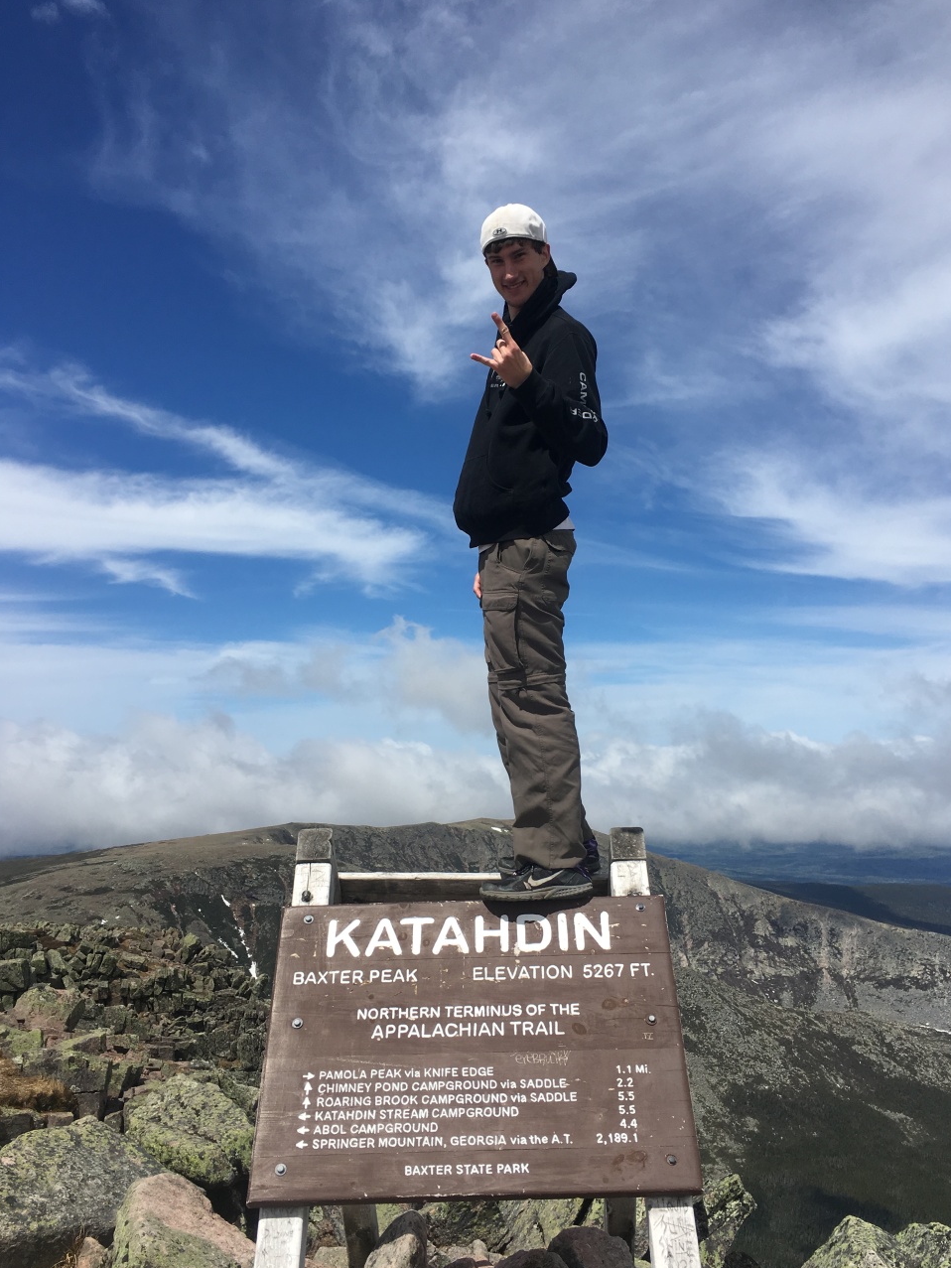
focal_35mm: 31
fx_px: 1135
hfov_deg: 45.4
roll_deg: +2.8
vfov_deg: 58.3
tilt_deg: +4.4
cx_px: 498
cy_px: 672
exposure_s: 1/2959
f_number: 2.2
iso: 25
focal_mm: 4.15
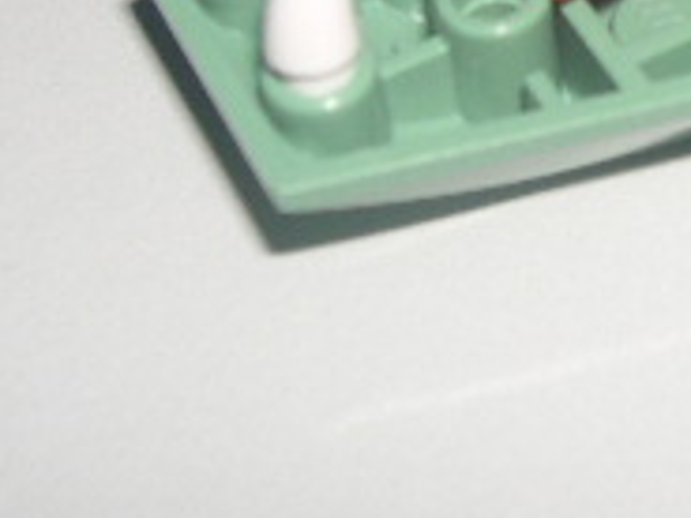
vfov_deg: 11.0
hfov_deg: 14.4
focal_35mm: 132
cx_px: 871
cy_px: -124
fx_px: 2635
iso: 100
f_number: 7.6
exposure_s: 1/60
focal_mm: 8
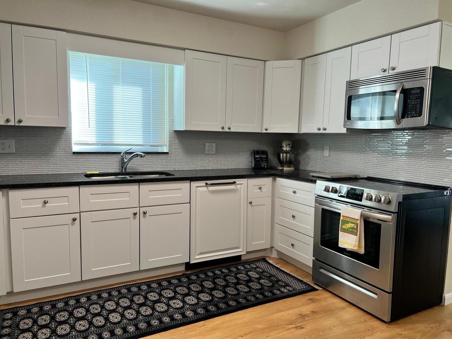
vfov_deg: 53.1
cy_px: 170
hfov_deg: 67.3
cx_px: 226
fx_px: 339
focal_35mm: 26
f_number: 1.5
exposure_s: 1/120
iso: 125
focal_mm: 5.7
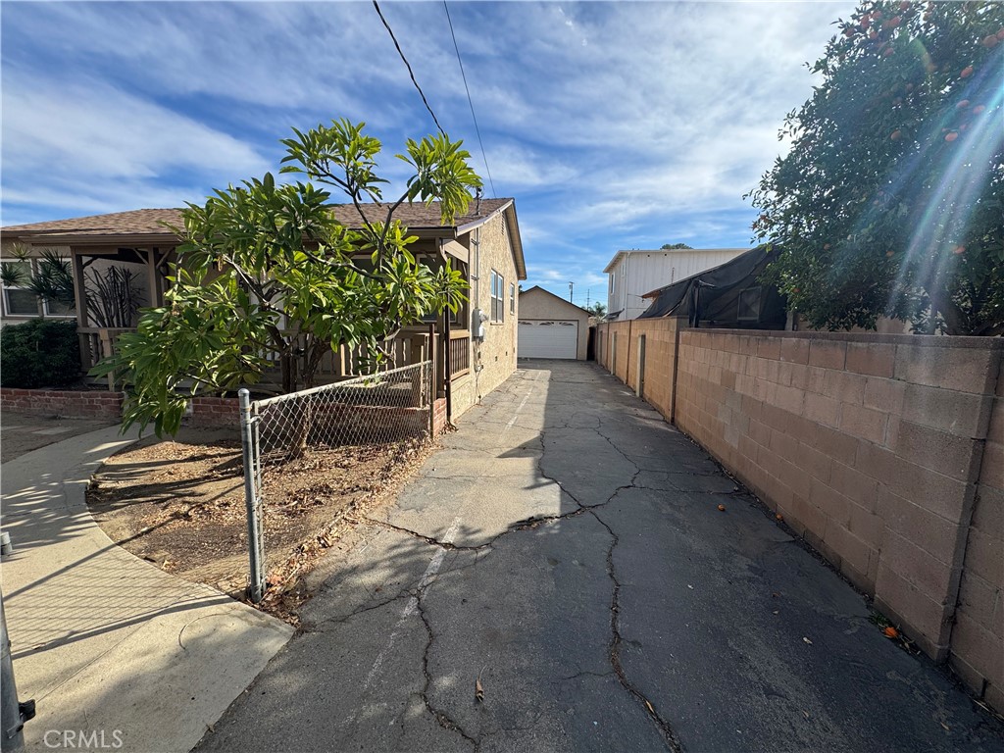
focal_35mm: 14
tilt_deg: -7.2
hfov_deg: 102.1
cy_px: 376
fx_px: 406
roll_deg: -0.7
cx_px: 502
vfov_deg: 85.7
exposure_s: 1/1672
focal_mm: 2.22
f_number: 2.2
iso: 50
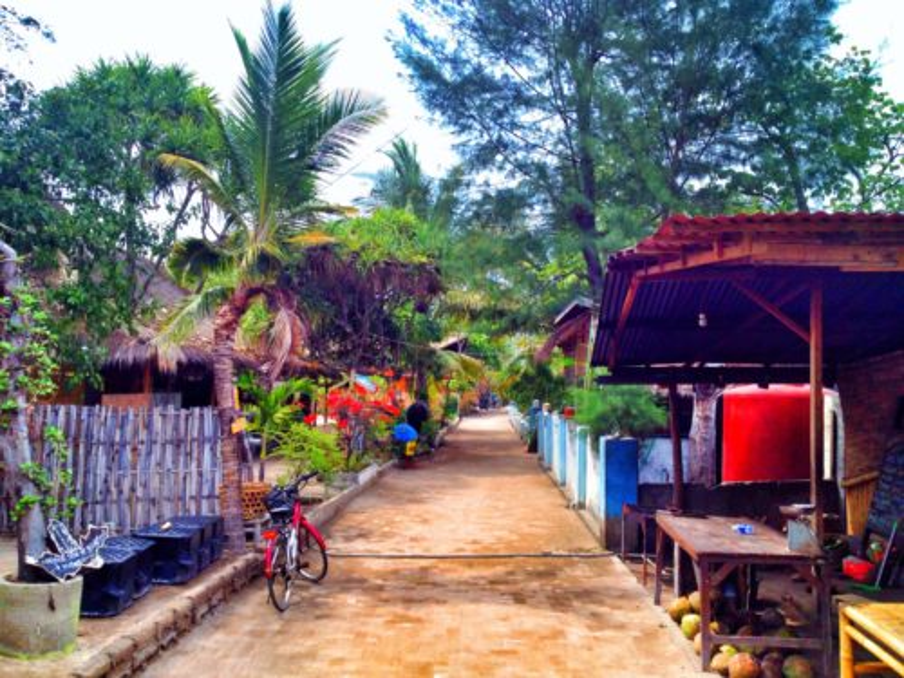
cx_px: 452
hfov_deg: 52.6
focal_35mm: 35
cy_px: 339
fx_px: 914
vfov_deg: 40.7
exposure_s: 1/968
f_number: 2.4
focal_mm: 4.28
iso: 50
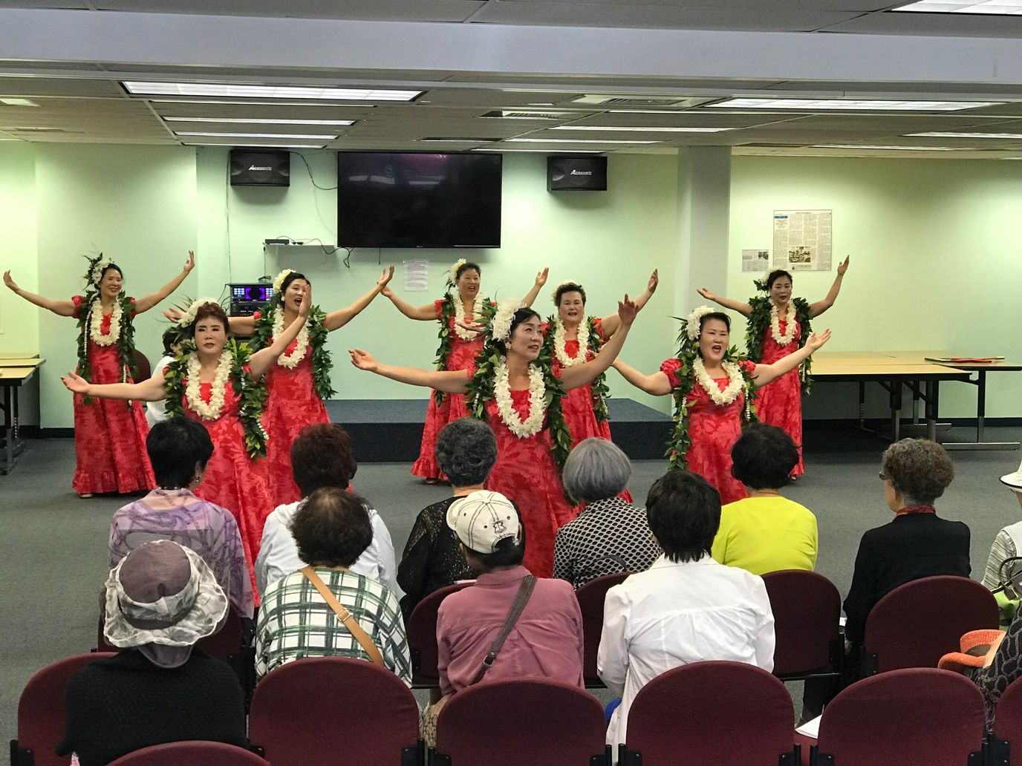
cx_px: 511
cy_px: 383
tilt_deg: -7.0
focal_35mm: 57
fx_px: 1683
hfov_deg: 33.8
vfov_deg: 25.7
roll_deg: -0.7
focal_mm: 6.6
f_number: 2.8
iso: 125
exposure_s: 1/60
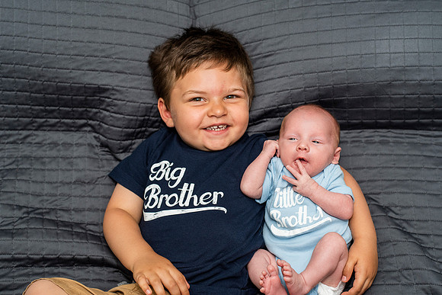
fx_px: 644
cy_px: 140
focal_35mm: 52
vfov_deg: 25.8
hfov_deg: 37.9
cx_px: 223
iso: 800
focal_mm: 50
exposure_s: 1/100
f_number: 3.5
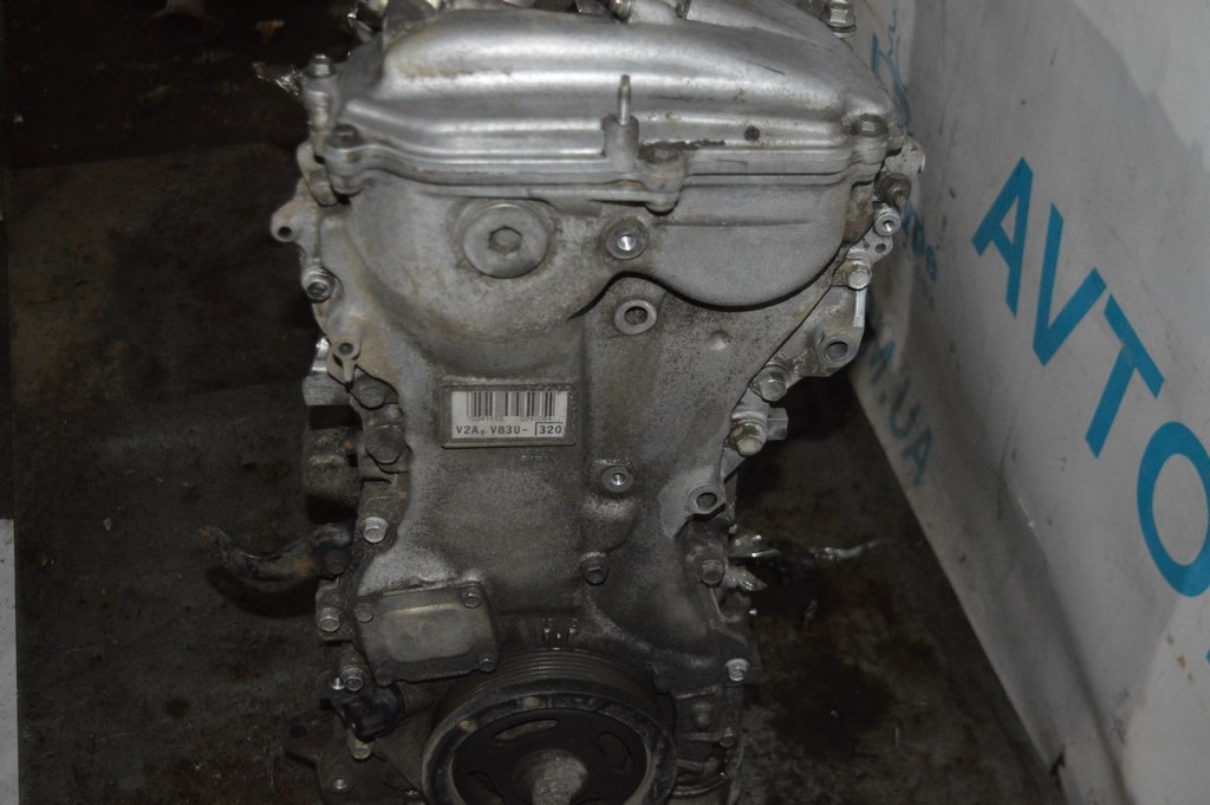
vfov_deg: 29.8
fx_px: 1511
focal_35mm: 45
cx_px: 605
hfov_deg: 43.6
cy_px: 402
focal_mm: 30
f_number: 4.2
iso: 3200
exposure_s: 1/60
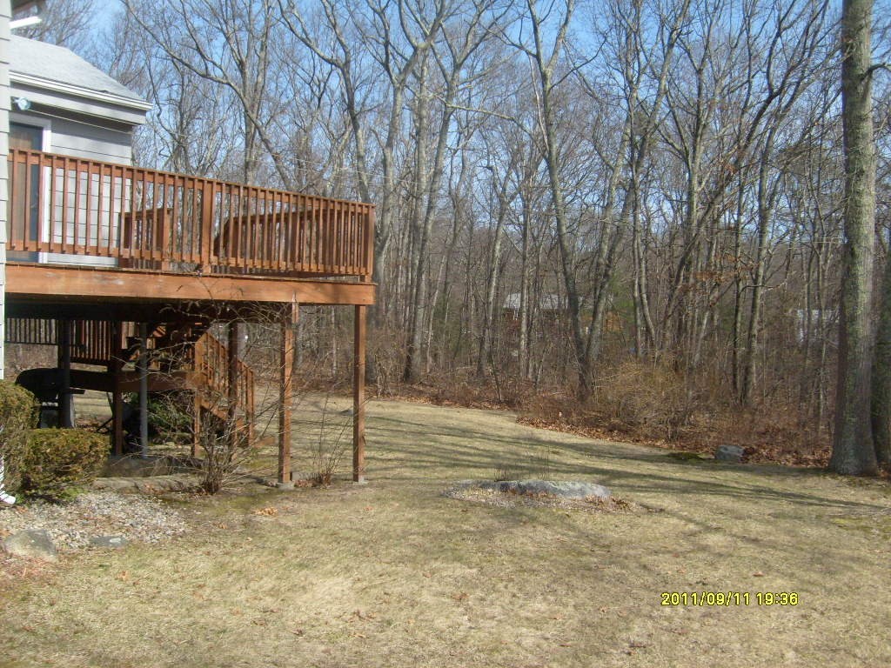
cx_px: 446
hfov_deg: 52.6
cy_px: 334
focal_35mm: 35
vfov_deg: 40.7
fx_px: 901
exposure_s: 1/180
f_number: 7.1
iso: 80
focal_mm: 5.8
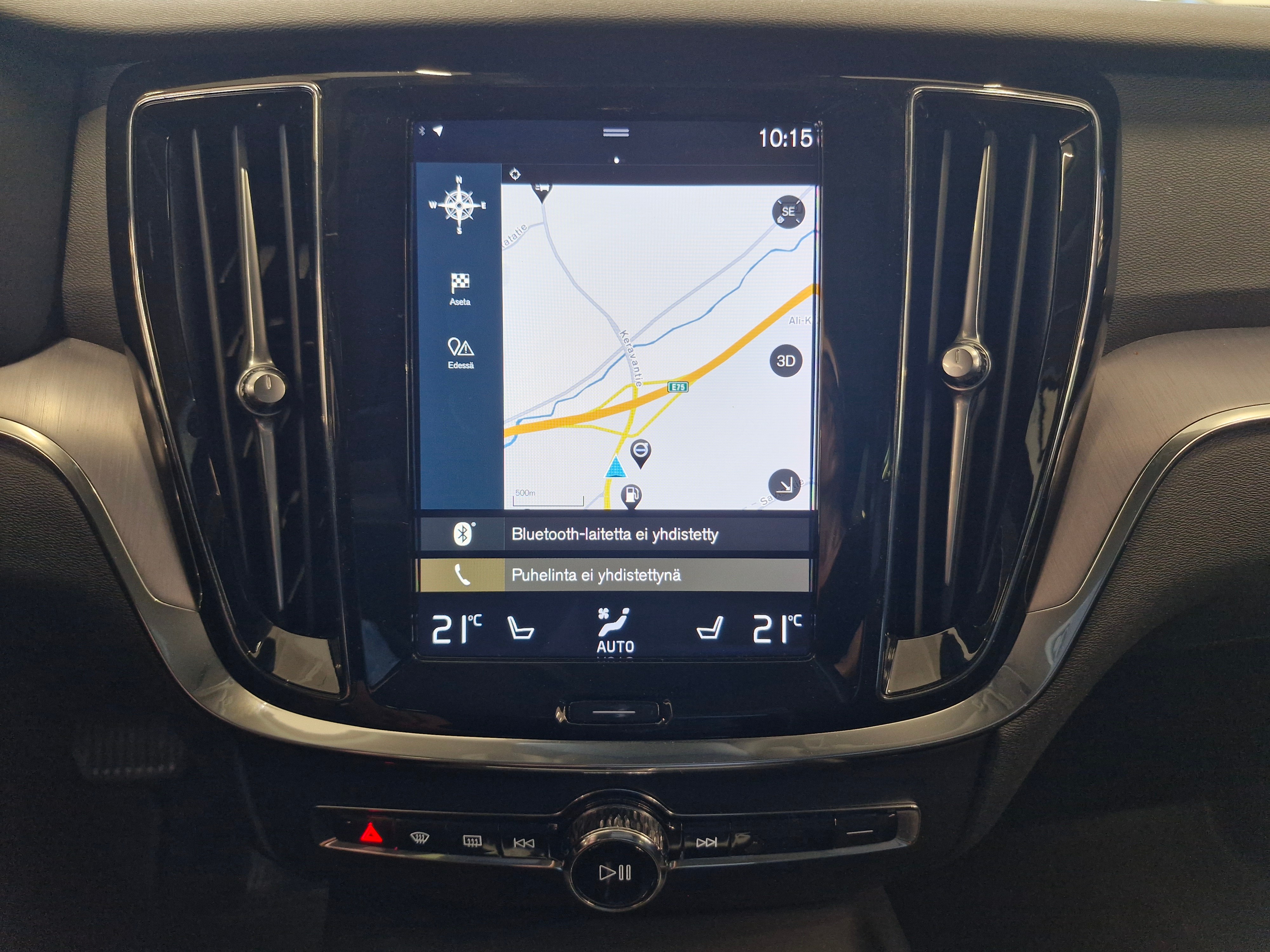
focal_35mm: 23
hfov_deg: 73.9
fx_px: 844
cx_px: 635
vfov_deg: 58.9
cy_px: 476
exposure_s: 1/100
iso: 250
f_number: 1.8
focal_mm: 5.54
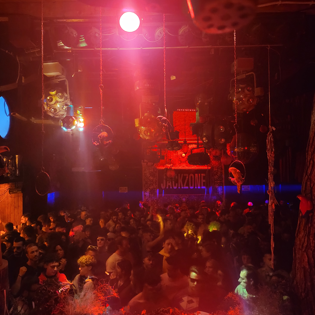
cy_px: 158
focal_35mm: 29
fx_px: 299
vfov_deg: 55.6
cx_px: 148
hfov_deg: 55.6
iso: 800
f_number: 1.8
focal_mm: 5
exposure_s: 1/25
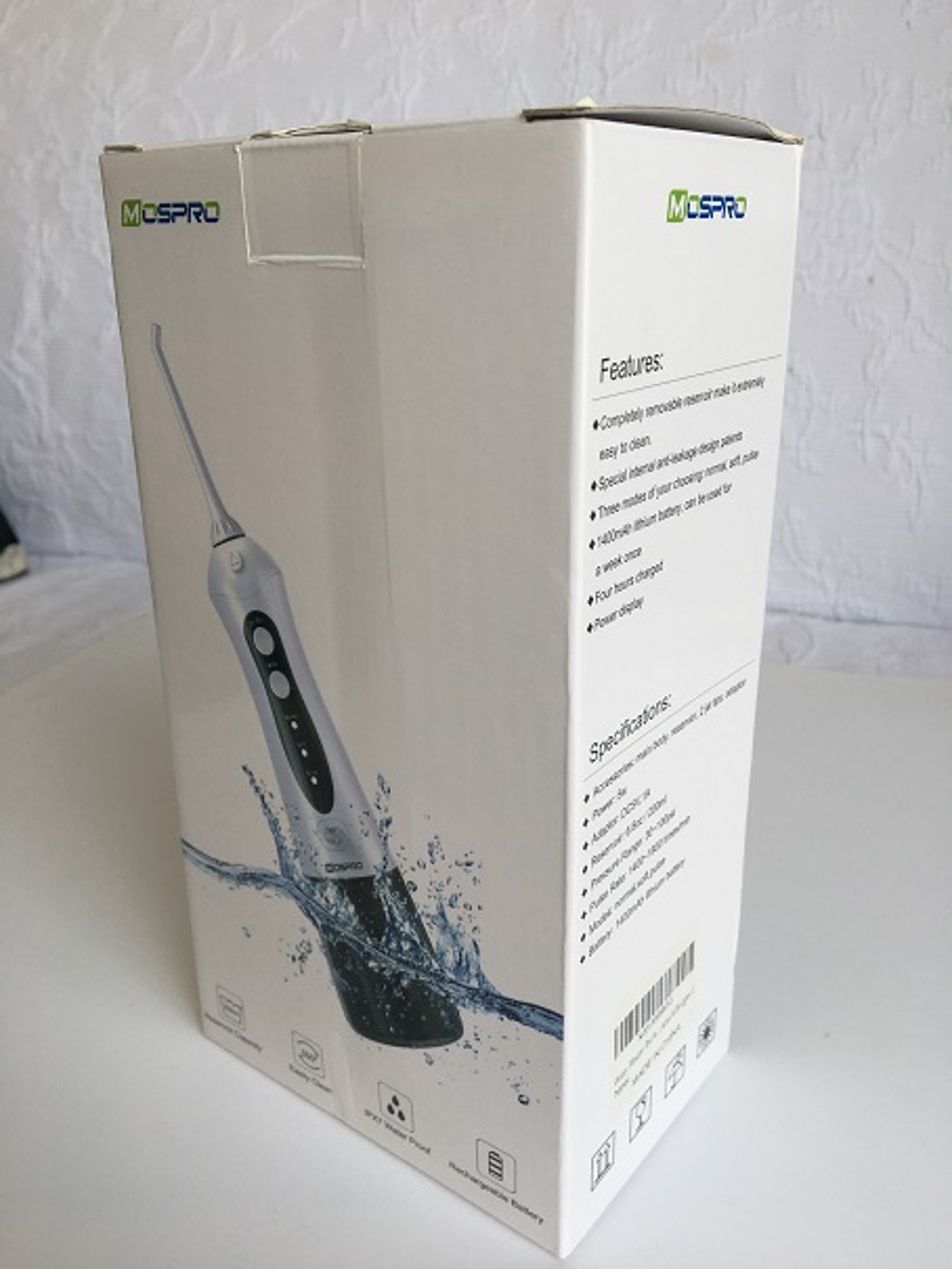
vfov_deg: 61.6
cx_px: 476
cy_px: 634
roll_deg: +2.9
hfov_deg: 48.2
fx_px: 1063
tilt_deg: -24.7
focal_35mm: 29
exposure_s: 1/269
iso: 25
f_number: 2.2
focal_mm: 4.15
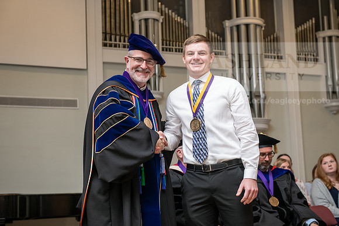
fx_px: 584
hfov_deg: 32.4
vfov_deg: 21.9
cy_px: 113
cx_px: 170
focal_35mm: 62
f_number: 4.5
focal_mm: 62
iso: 1600
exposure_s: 1/200
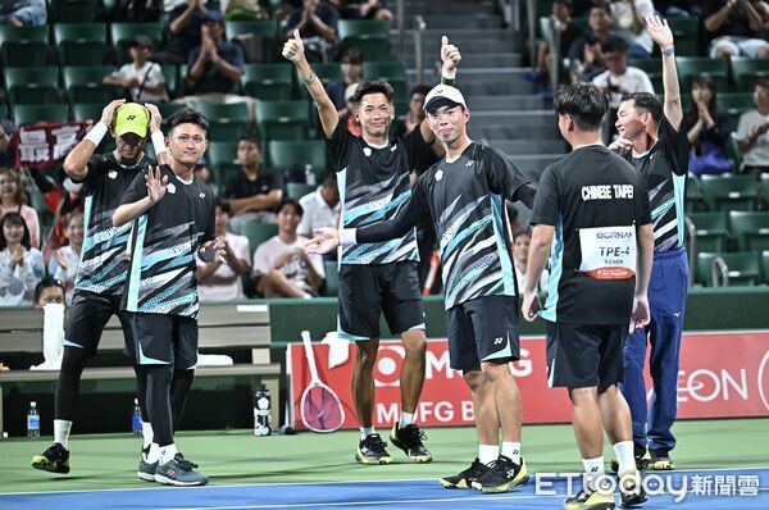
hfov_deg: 13.7
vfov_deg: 9.1
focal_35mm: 150
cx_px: 384
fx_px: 3199
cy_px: 255
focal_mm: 150
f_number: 2.8
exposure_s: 1/500
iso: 1600
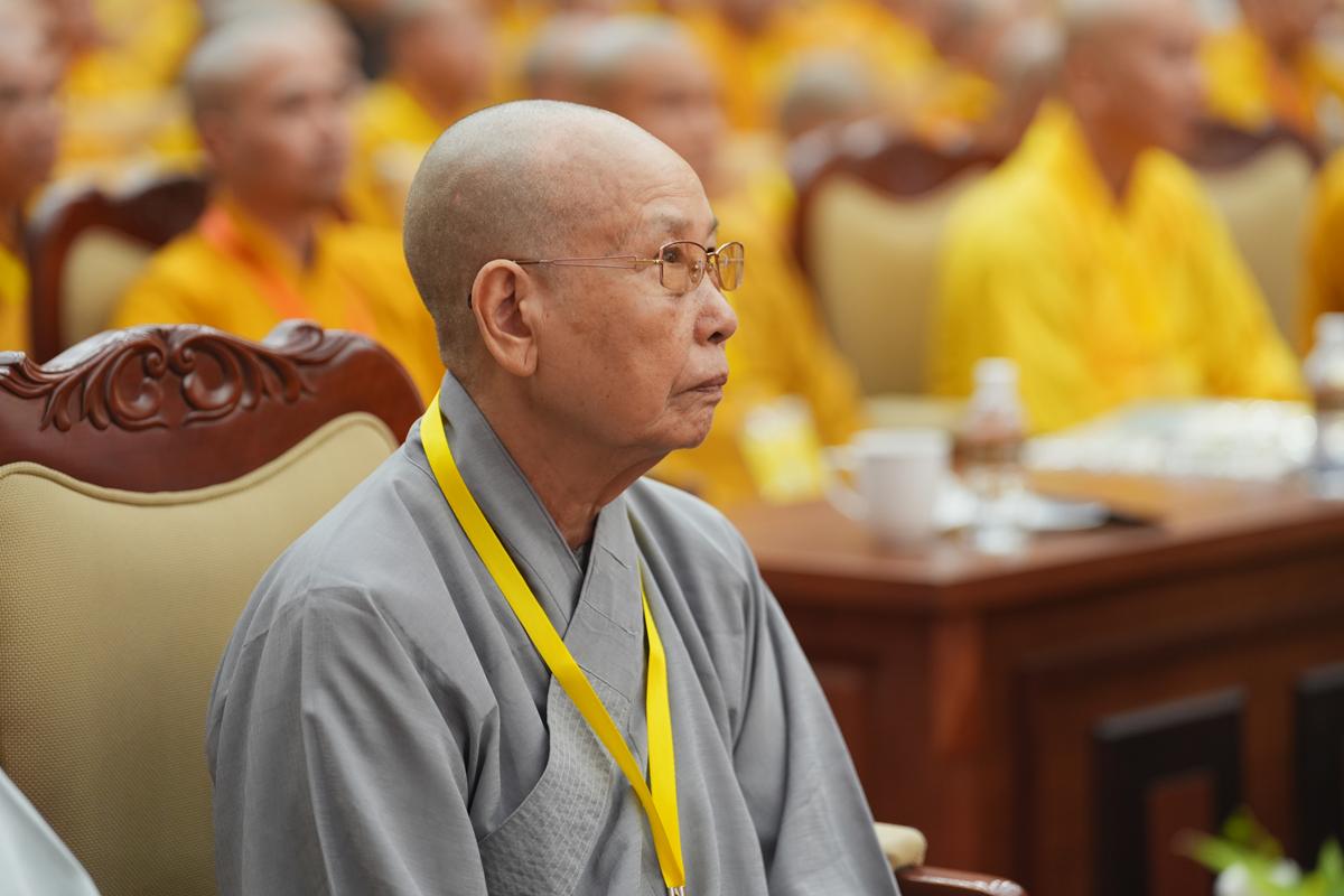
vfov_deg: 11.2
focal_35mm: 122
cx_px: 672
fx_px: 4554
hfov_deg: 16.8
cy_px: 448
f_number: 2.8
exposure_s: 1/125
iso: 1600
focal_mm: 122
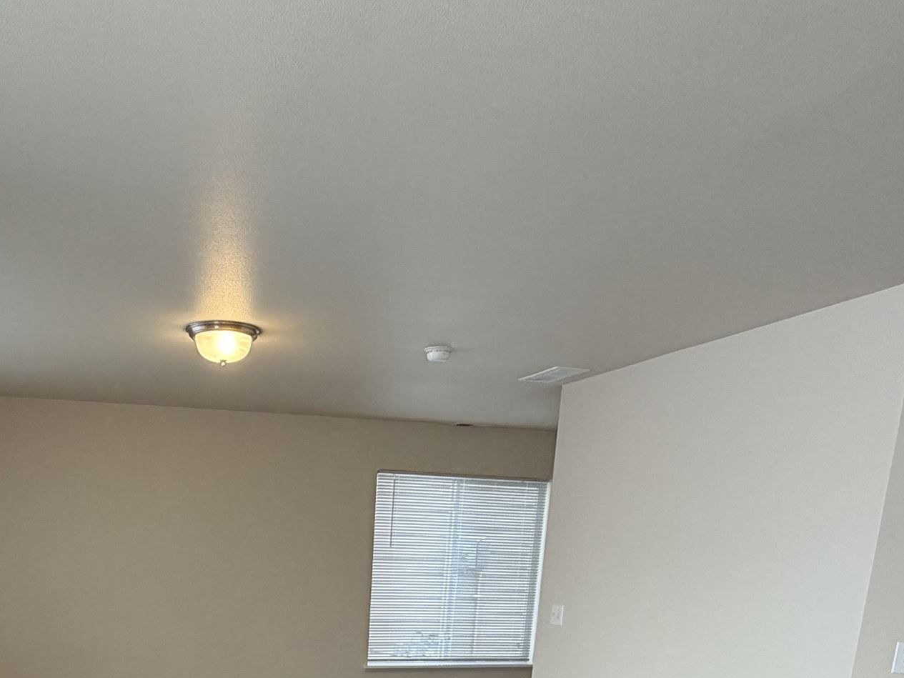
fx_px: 888
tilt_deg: -16.1
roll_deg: -1.1
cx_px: 269
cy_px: 788
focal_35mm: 34
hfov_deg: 52.4
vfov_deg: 34.5
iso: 160
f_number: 2.2
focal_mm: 2.22
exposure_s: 1/120
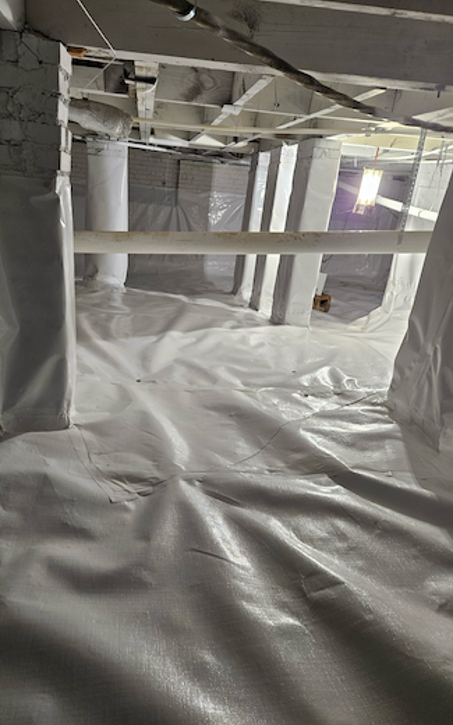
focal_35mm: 25
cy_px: 362
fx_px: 494
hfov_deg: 49.0
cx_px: 181
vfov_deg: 72.5
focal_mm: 5.4
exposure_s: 1/120
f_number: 1.8
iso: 200
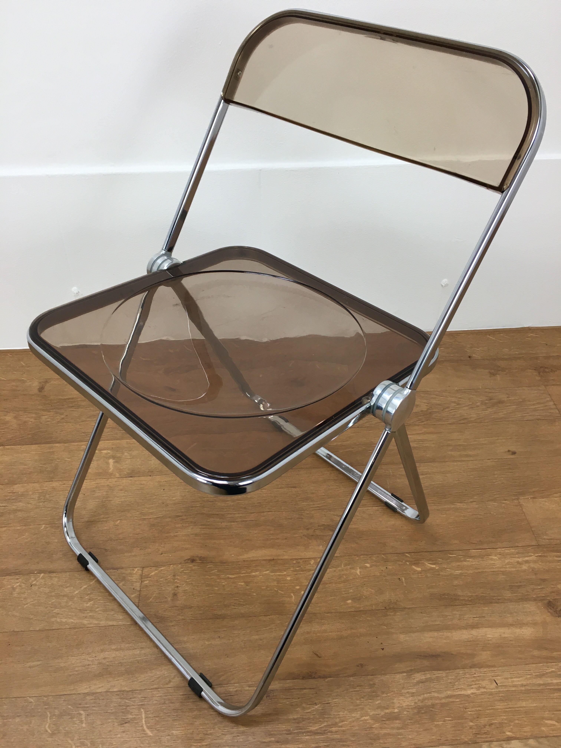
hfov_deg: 48.2
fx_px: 627
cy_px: 374
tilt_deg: -39.1
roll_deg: -1.1
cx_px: 280
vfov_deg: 61.7
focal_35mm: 29
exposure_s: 1/33
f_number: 2.2
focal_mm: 4.15
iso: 25
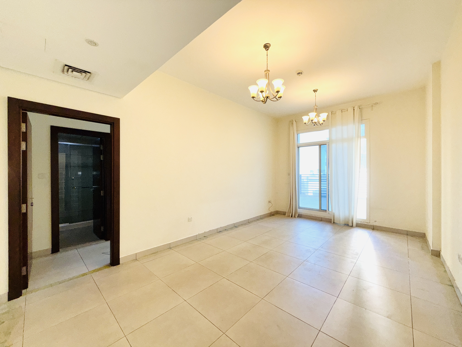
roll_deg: +0.2
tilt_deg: +0.2
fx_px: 187
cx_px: 231
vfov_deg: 85.7
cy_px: 174
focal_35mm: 14
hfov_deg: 102.1
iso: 100
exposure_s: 1/122
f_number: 2.2
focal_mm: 2.22
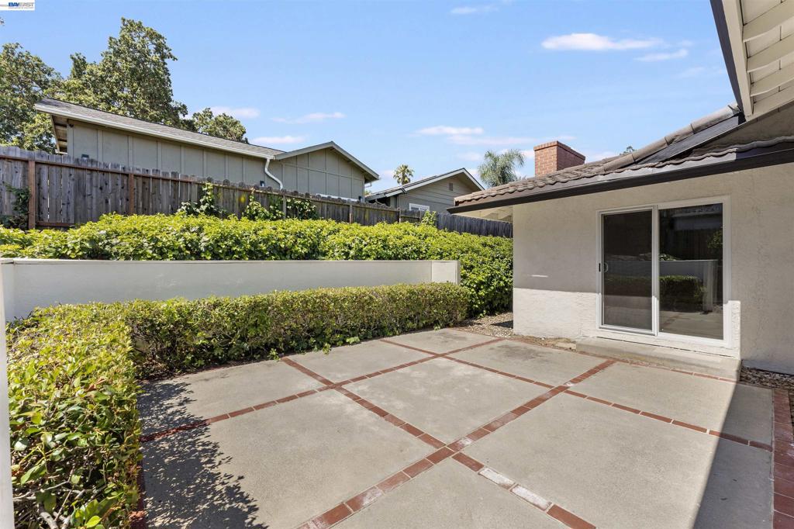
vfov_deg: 81.2
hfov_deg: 104.3
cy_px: 264
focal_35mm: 14
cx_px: 397
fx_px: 309
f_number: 7.1
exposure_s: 1/250
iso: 320
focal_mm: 14
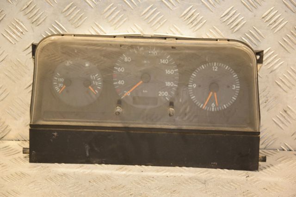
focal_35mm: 105
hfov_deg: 19.5
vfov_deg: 13.0
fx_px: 863
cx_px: 148
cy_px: 98
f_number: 5.3
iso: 800
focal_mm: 70
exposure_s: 1/100
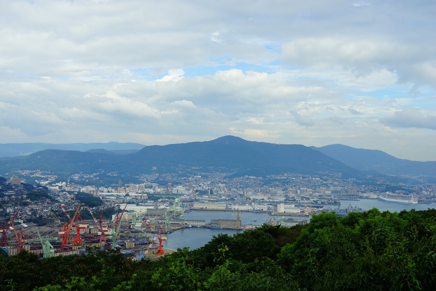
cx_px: 218
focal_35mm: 41
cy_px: 146
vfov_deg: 32.7
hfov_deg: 47.4
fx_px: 497
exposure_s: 1/125
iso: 100
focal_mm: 41
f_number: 11
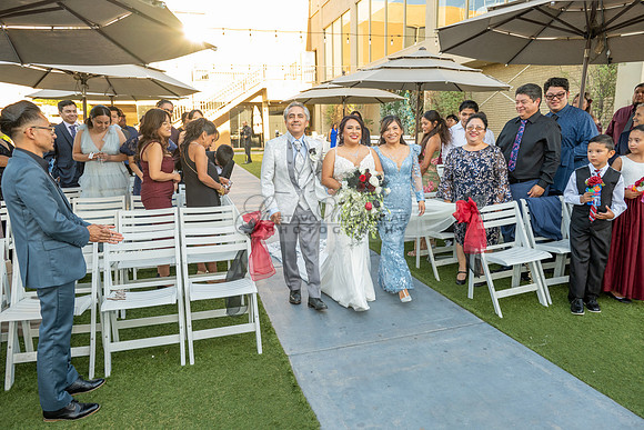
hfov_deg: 73.7
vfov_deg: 53.2
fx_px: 429
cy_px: 215
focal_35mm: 24
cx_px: 322
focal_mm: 24
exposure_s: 1/200
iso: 500
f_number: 5.6
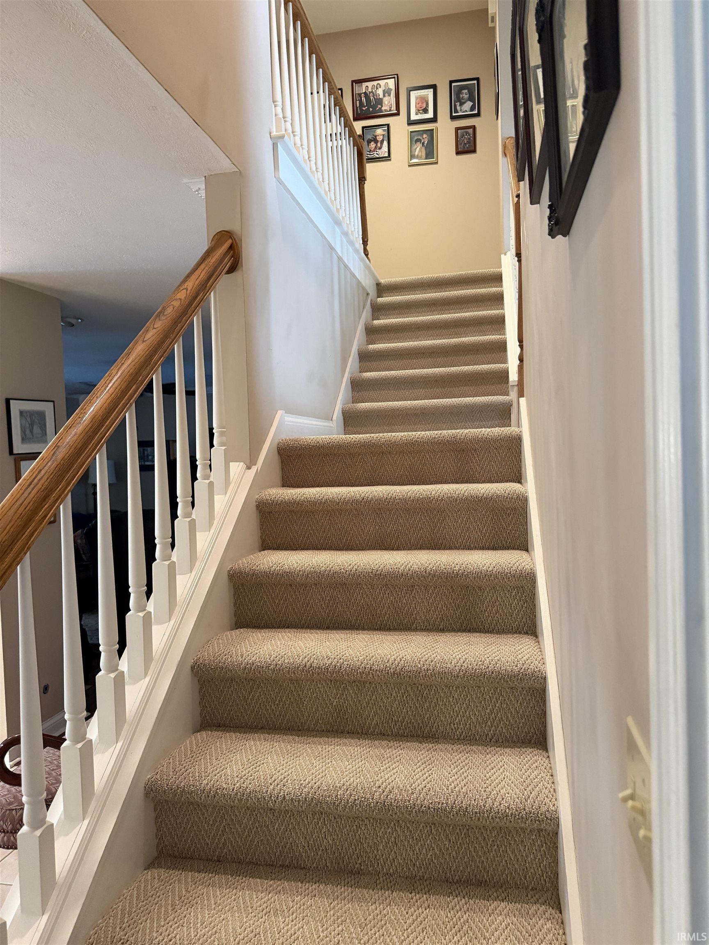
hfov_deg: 56.8
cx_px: 354
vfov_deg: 71.6
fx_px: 655
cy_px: 472
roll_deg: +1.6
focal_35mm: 24
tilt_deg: -2.0
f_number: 1.78
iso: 640
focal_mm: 6.76
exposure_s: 1/60
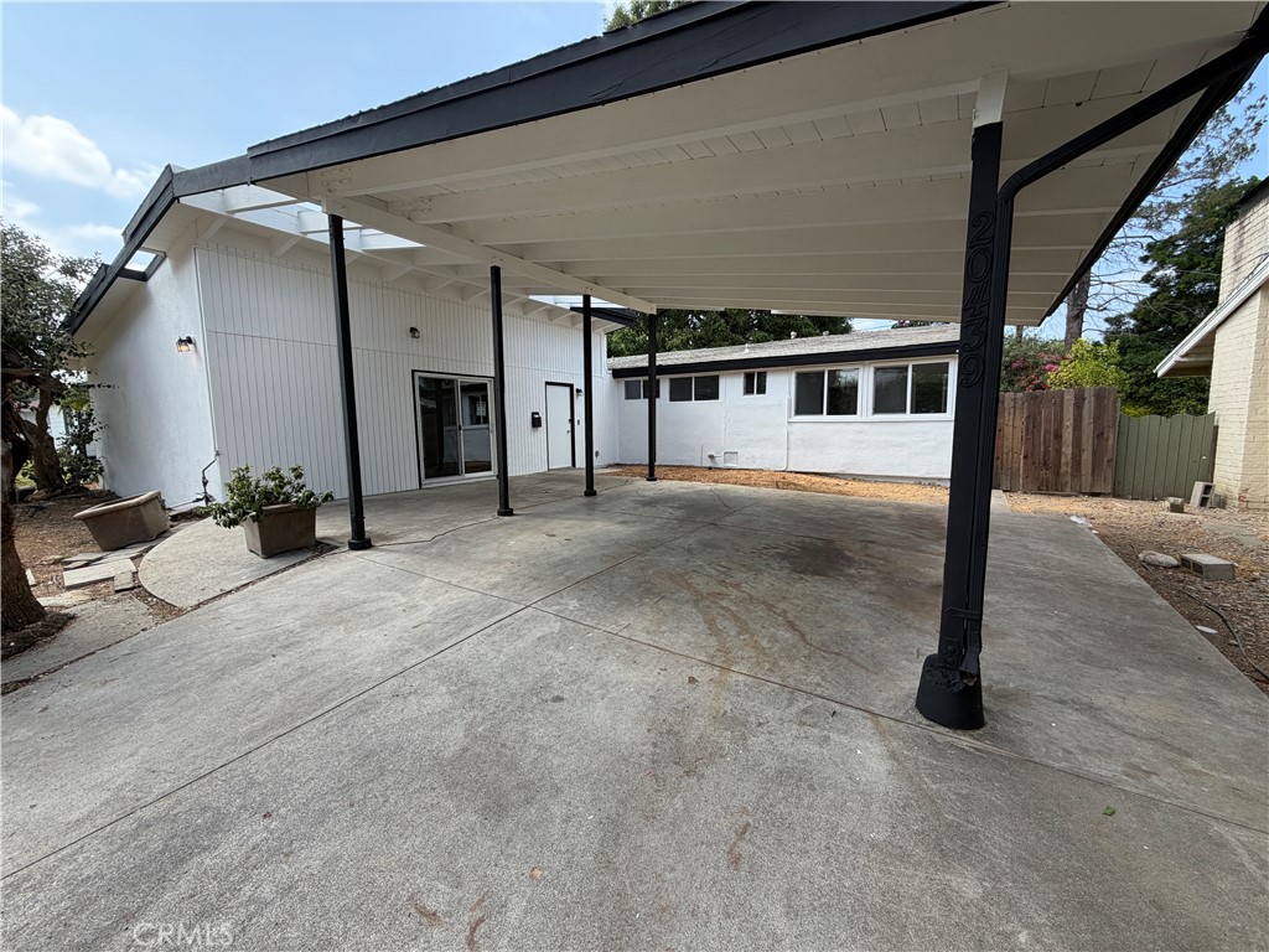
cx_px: 634
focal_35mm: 14
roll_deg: +1.0
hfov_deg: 102.1
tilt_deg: -7.3
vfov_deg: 85.7
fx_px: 513
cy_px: 476
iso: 40
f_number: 2.2
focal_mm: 2.22
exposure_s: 1/531
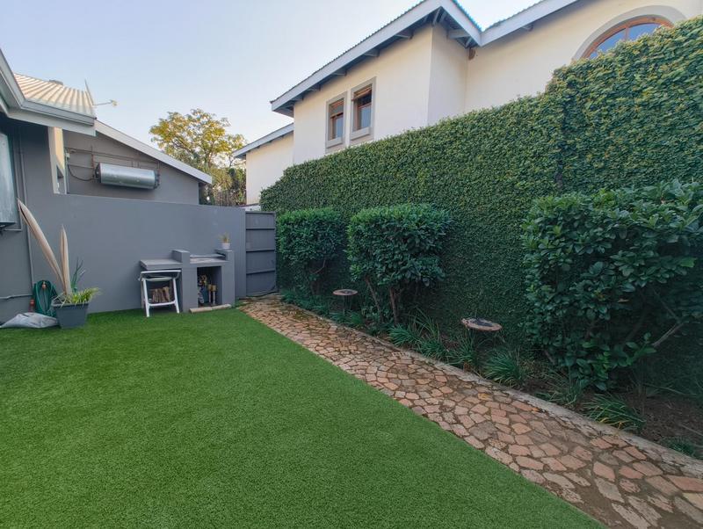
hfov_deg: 102.0
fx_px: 285
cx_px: 352
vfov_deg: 85.8
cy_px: 264
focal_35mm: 14
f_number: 2.2
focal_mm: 2.15
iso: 203
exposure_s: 1/100
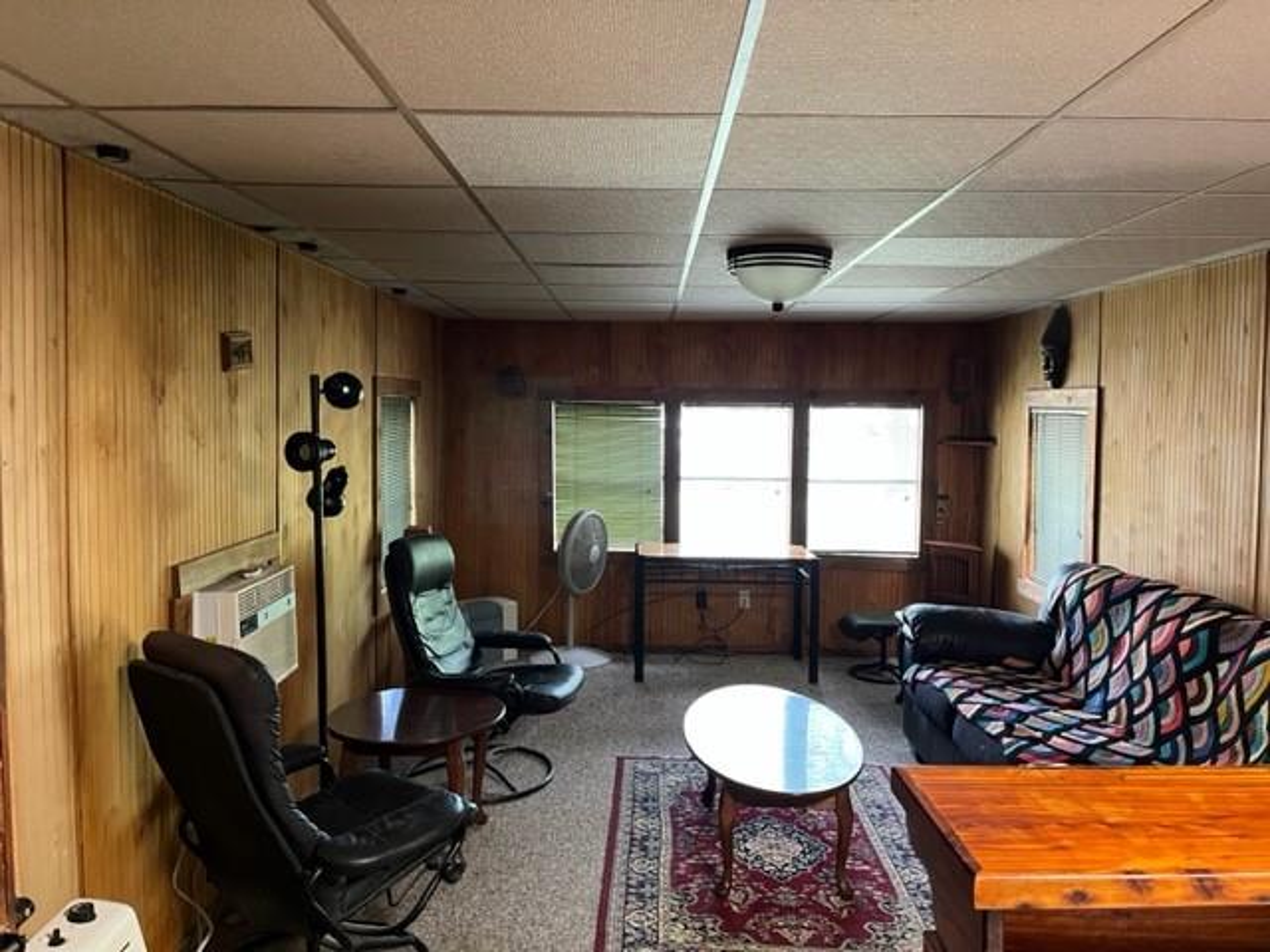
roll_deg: -0.9
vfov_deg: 53.1
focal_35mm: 26
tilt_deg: -4.2
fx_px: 954
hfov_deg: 67.3
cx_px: 635
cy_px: 476
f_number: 1.6
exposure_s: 1/60
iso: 320
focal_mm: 5.1
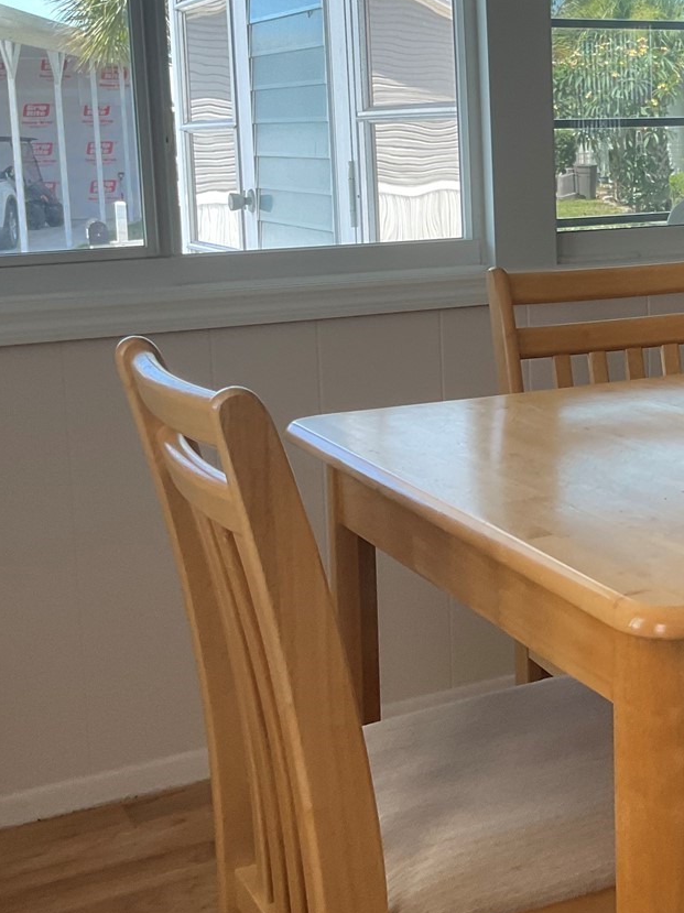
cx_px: 684
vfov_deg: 34.1
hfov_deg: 24.9
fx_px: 1477
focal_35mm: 56
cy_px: 318
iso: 50
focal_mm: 3
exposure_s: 1/120
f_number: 1.8
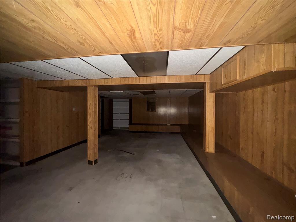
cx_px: 148
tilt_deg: -1.4
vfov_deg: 85.7
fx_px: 120
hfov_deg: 102.1
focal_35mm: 14
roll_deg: -0.4
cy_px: 111
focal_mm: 2.22
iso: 1000
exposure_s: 1/16
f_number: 2.2
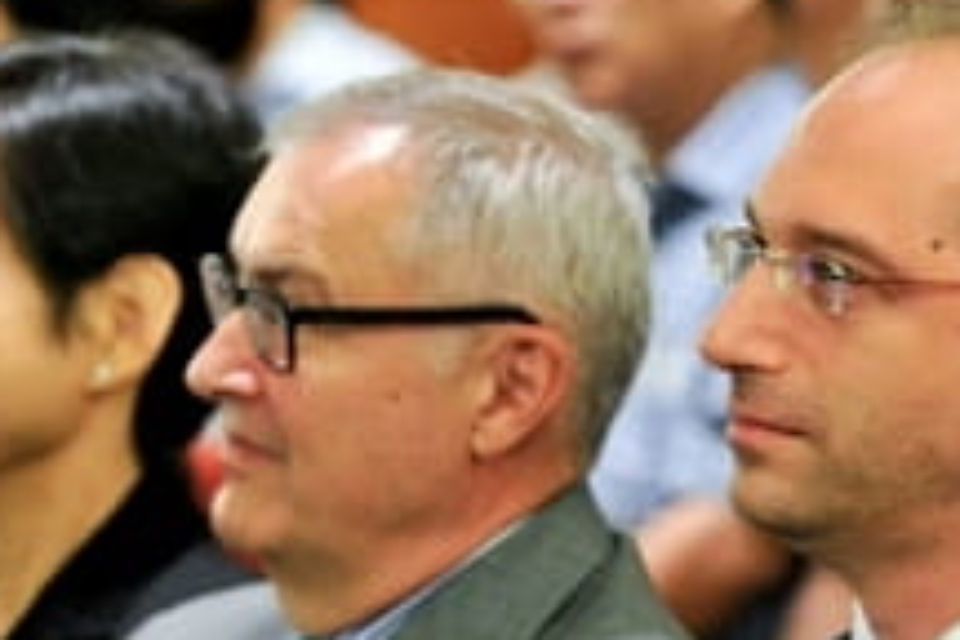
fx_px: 11866
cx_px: 862
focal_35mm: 445
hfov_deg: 4.6
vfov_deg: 3.1
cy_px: 740
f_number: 4.5
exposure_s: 1/100
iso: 4000
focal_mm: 150
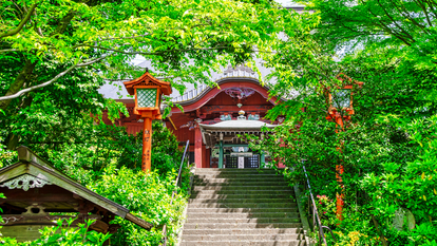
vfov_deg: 21.5
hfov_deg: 37.2
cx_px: 258
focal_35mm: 56
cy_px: 130
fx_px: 647
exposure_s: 1/125
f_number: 5.6
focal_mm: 23
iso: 100
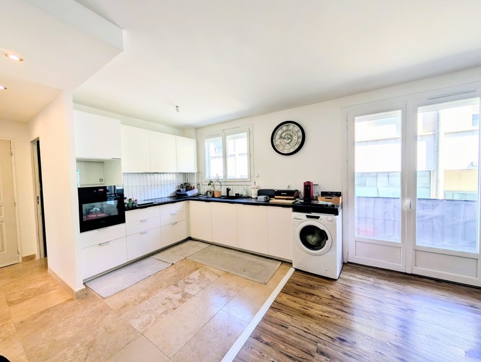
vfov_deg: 94.6
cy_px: 181
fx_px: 167
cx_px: 240
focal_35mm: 12
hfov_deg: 110.5
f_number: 1.7
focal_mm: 2.02
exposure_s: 1/313
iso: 48
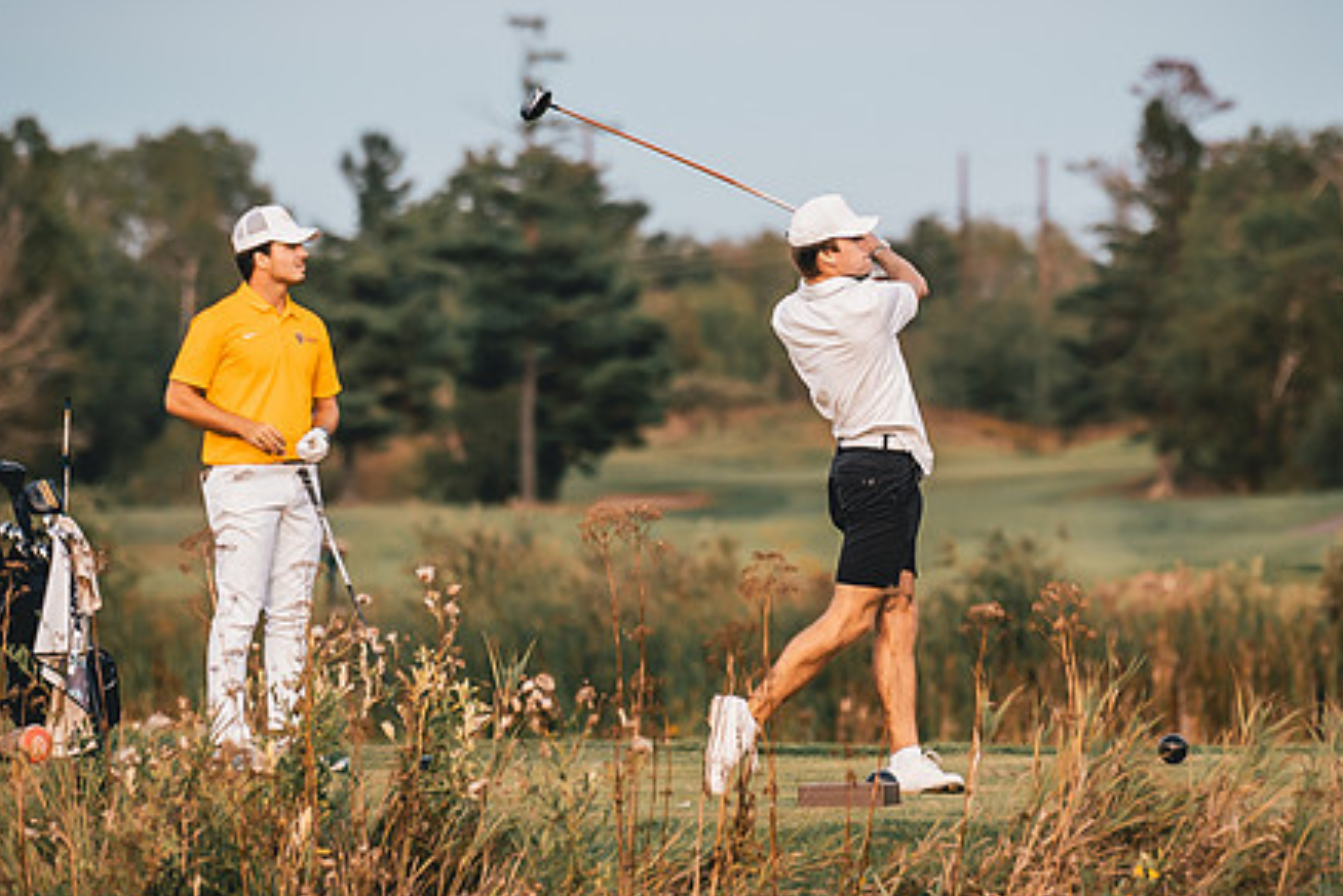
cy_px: 425
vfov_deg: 3.9
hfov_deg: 5.8
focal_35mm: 357
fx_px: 13322
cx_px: 788
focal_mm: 150
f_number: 2.8
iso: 400
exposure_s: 1/1250
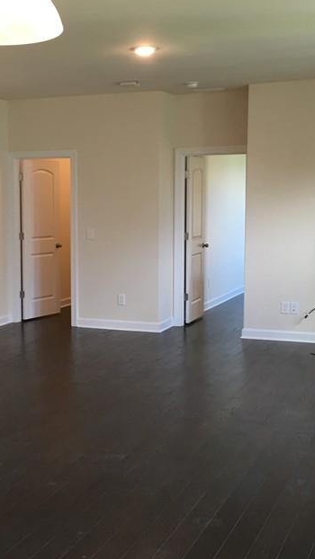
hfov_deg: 22.9
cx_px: 98
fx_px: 772
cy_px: 280
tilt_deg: -5.6
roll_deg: +1.1
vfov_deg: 39.9
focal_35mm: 52
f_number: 2.2
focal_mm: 4.15
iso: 64
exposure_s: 1/30
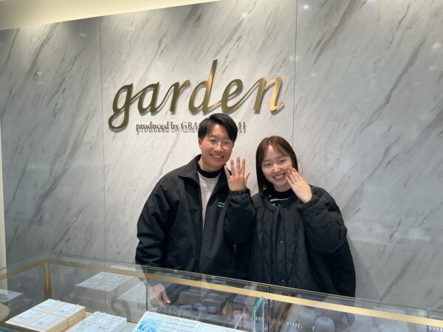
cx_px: 222
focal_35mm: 29
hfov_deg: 61.7
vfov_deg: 48.2
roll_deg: -0.4
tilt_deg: -4.4
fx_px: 371
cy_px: 166
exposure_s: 1/120
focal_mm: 3
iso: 25
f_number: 1.8
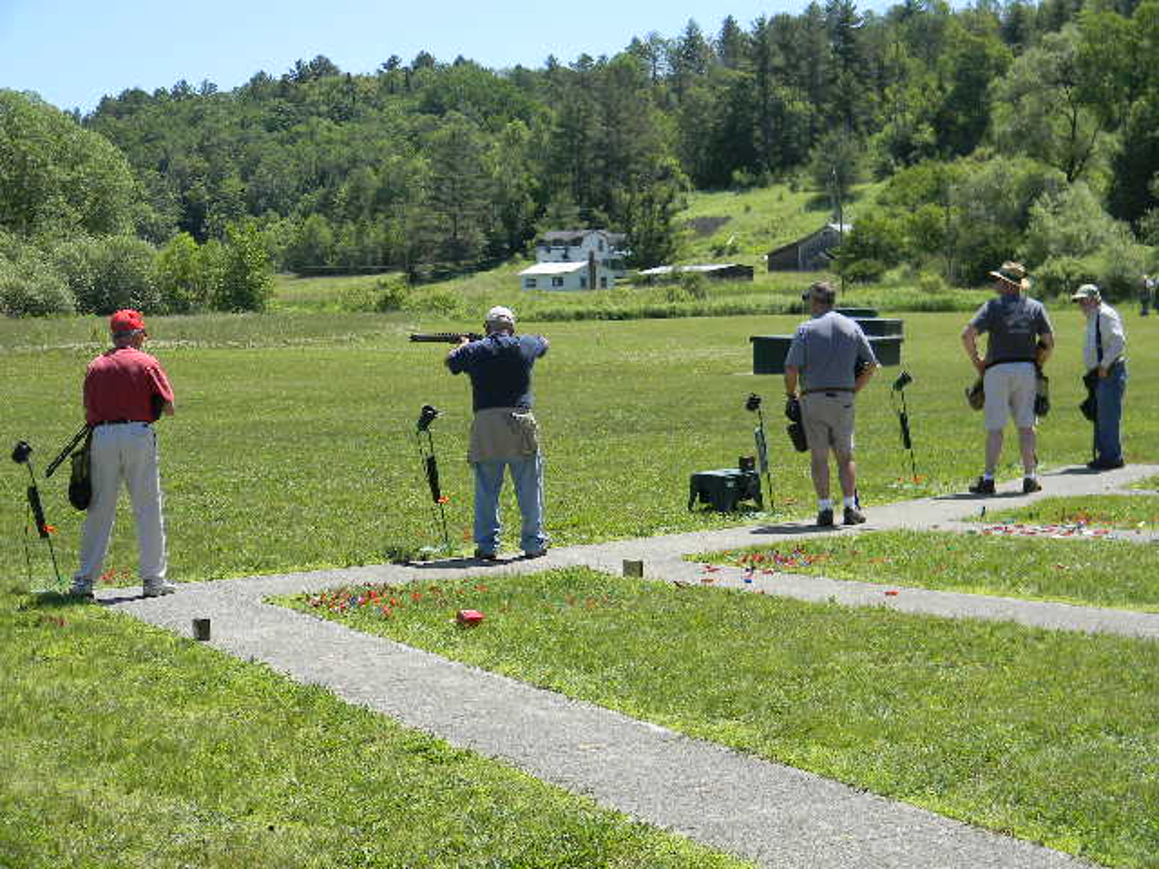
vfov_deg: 21.9
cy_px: 434
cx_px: 580
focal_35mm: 67
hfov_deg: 29.0
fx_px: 2243
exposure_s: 1/396
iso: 80
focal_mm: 12.2
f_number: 4.3
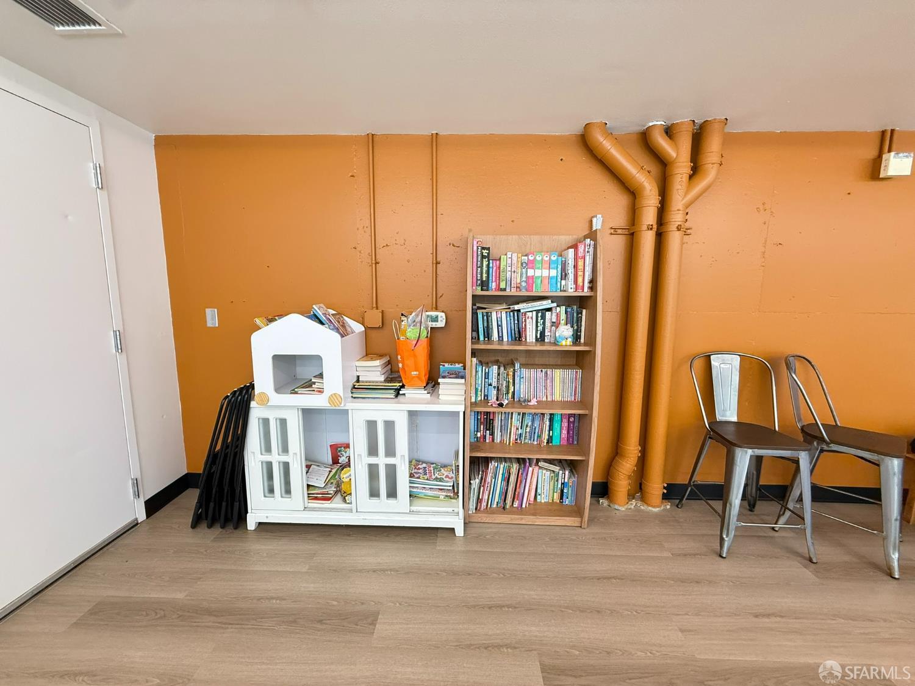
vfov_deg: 85.7
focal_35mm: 14
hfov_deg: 102.1
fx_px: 370
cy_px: 343
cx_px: 458
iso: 320
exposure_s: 1/120
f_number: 2.2
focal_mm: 2.22
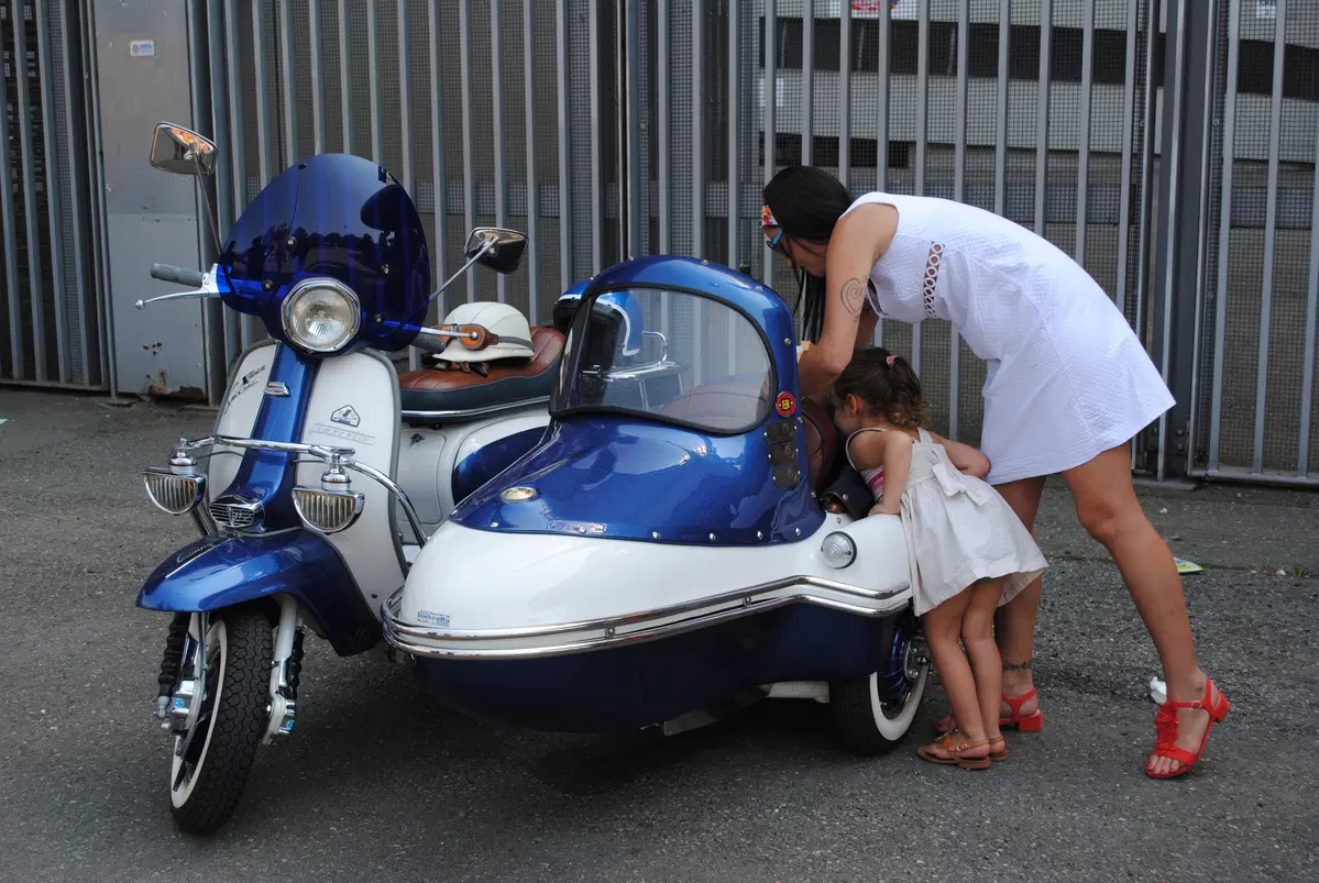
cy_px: 442
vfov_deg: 28.2
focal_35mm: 48
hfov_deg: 41.1
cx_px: 660
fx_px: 1761
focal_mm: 32
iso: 100
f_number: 5.6
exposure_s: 1/125
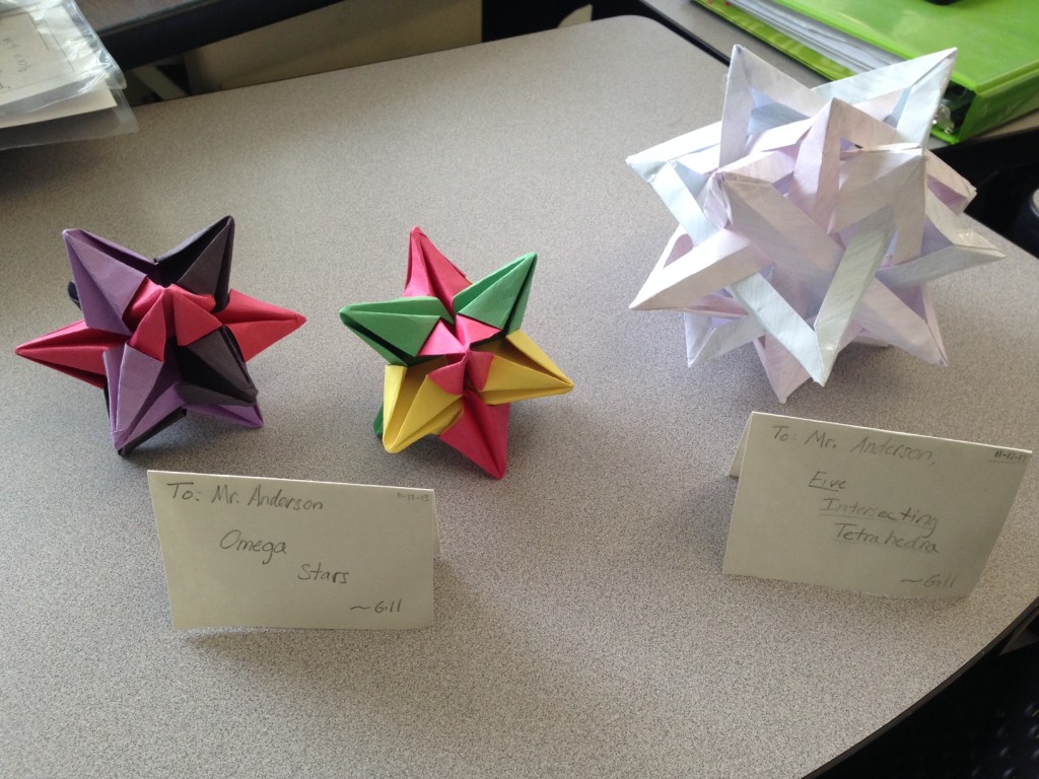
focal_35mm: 33
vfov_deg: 42.9
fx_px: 990
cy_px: 390
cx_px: 520
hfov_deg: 55.4
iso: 100
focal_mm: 4.12
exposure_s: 1/120
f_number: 2.4
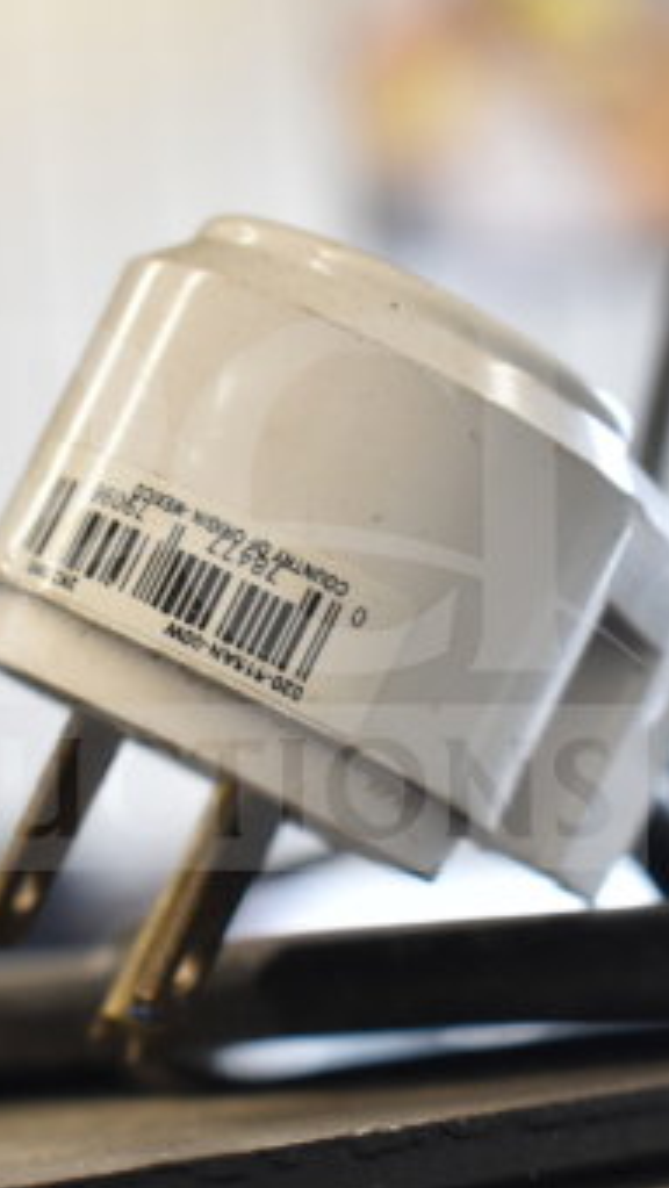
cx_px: 254
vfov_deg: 18.2
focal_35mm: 118
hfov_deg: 10.3
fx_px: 3719
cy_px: 594
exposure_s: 1/60
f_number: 5
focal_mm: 42
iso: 900
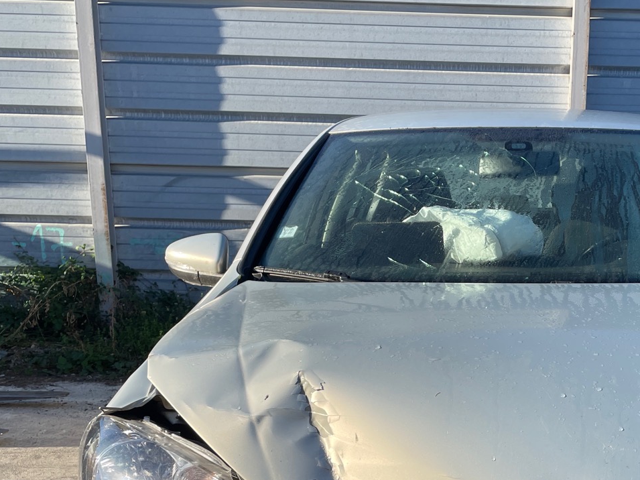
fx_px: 906
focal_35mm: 49
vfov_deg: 28.6
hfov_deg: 37.5
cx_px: 515
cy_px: 428
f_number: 1.6
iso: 32
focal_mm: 4.2
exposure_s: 1/1276
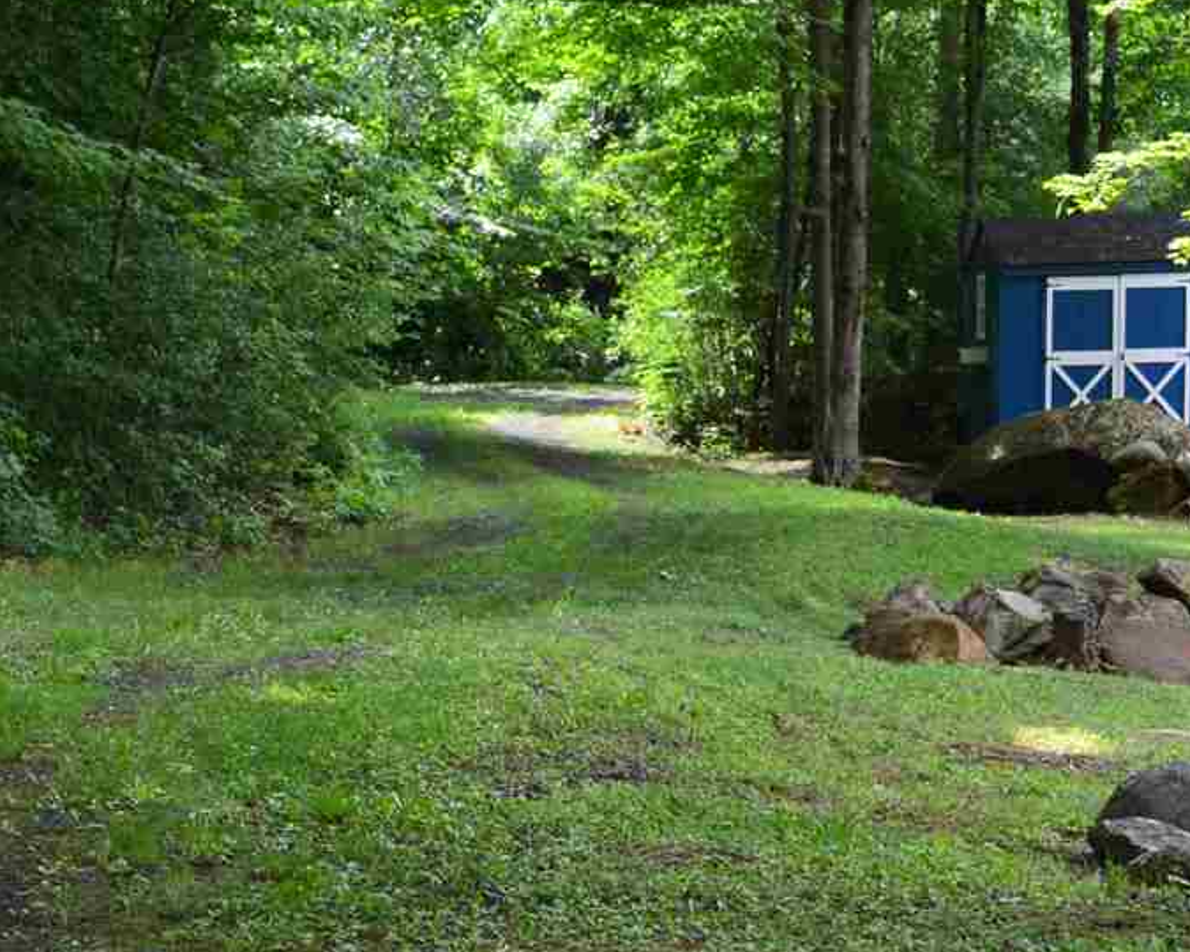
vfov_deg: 13.7
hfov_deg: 16.5
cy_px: 922
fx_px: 3909
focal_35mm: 111
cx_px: -314
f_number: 8
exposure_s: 1/80
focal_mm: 26
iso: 400
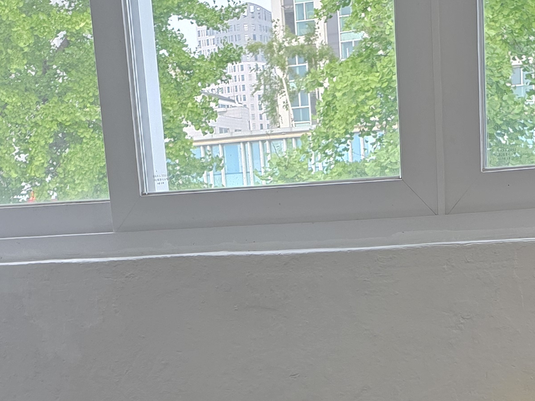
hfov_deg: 24.8
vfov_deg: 17.3
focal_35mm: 77
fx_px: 1190
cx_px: 449
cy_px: 591
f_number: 1.7
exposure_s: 1/120
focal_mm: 6.3
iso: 320
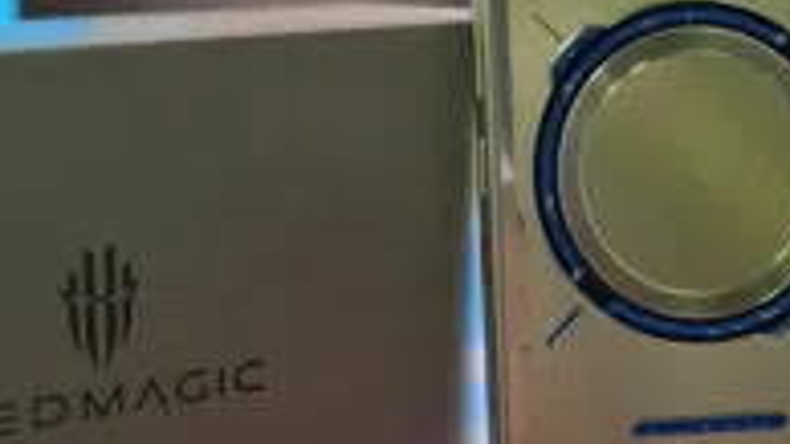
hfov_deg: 19.8
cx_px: 342
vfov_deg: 11.1
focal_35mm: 108
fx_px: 2262
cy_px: -8
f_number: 1.78
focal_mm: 6.76
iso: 800
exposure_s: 1/20
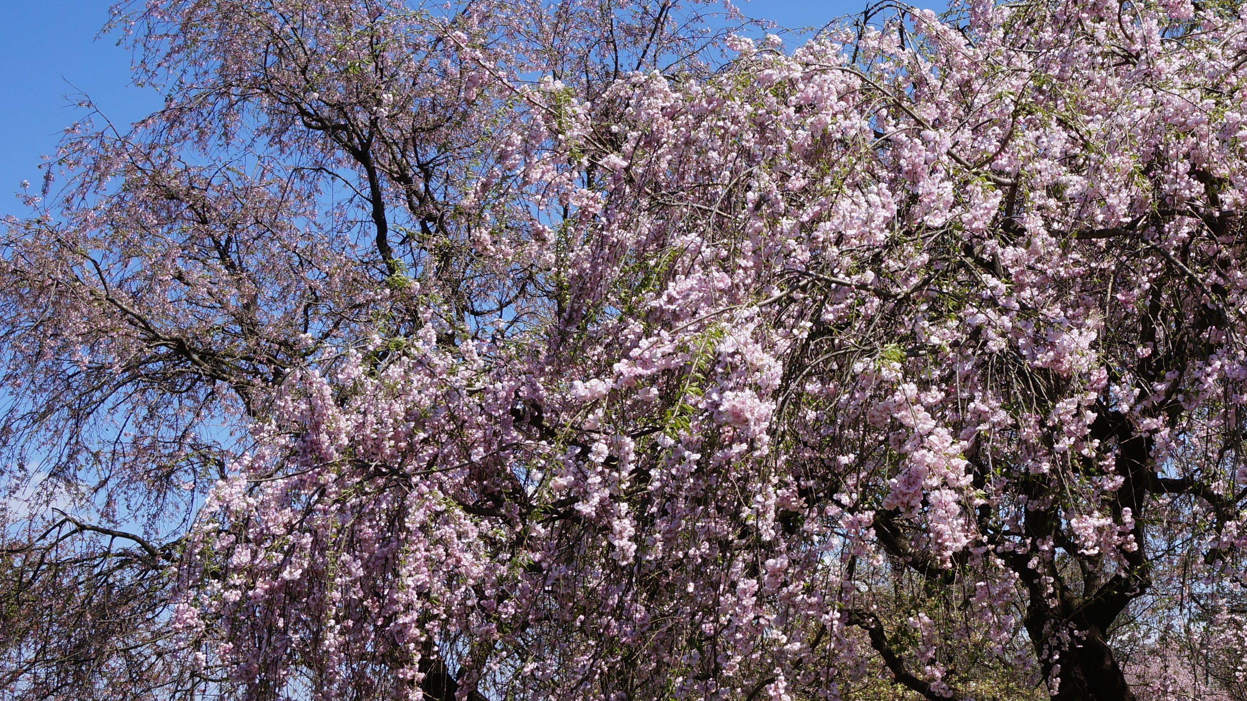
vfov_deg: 18.8
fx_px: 2116
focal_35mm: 64
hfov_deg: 32.3
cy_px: 450
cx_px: 904
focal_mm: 28
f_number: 9
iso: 100
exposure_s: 1/200
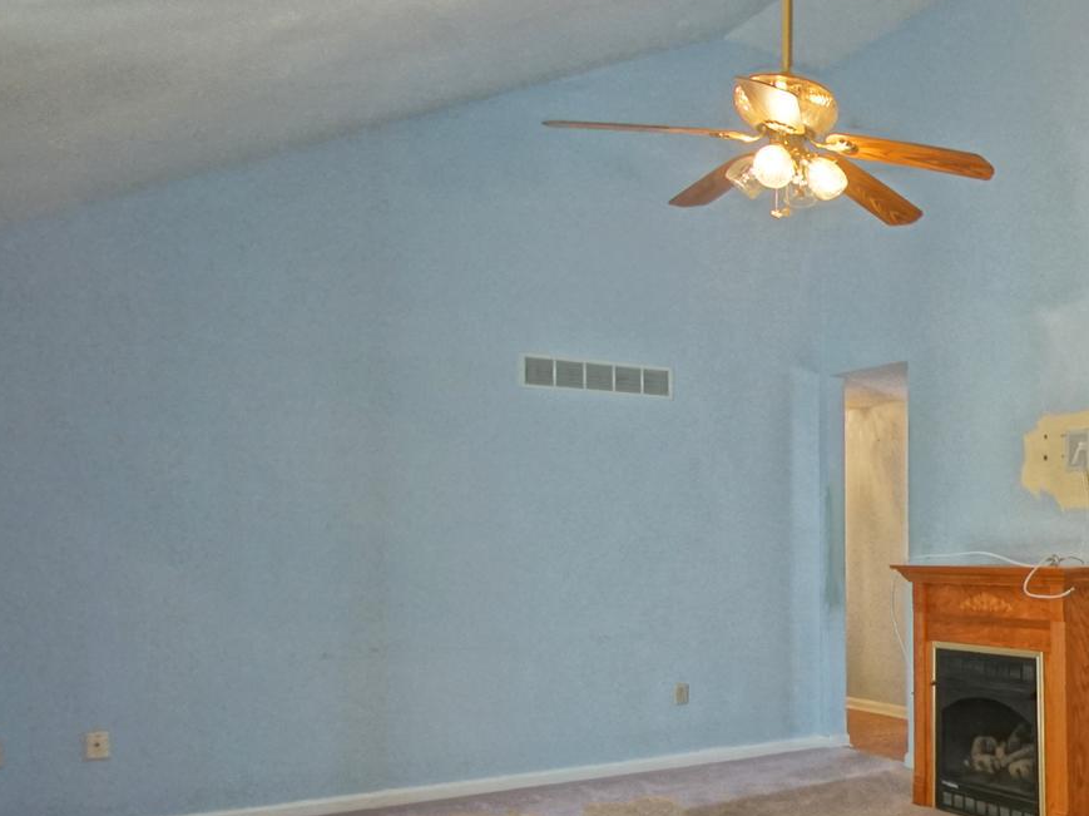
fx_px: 1069
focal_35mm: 34
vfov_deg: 41.3
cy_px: 535
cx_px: 1251
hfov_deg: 40.9
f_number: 3.5
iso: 800
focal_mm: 10
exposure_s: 1/60
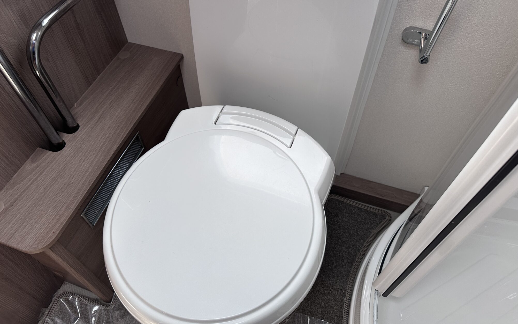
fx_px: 367
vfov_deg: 47.3
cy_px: 128
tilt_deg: -49.8
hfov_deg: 70.4
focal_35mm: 26
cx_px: 256
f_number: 1.78
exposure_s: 1/121
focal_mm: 6.86
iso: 100
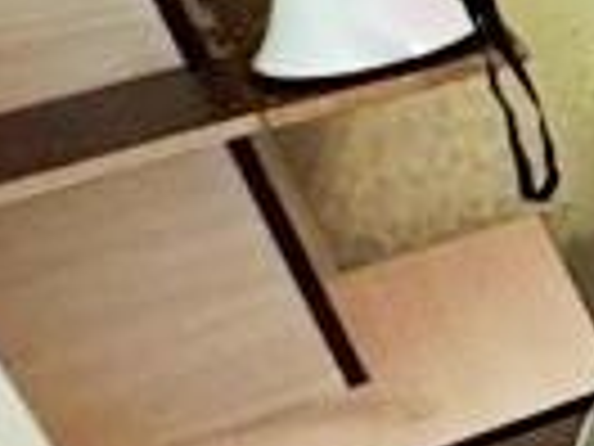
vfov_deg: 13.4
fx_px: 1870
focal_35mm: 109
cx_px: 2048
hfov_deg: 9.7
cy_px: 14
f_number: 2.2
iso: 500
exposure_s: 1/50
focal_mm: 2.22
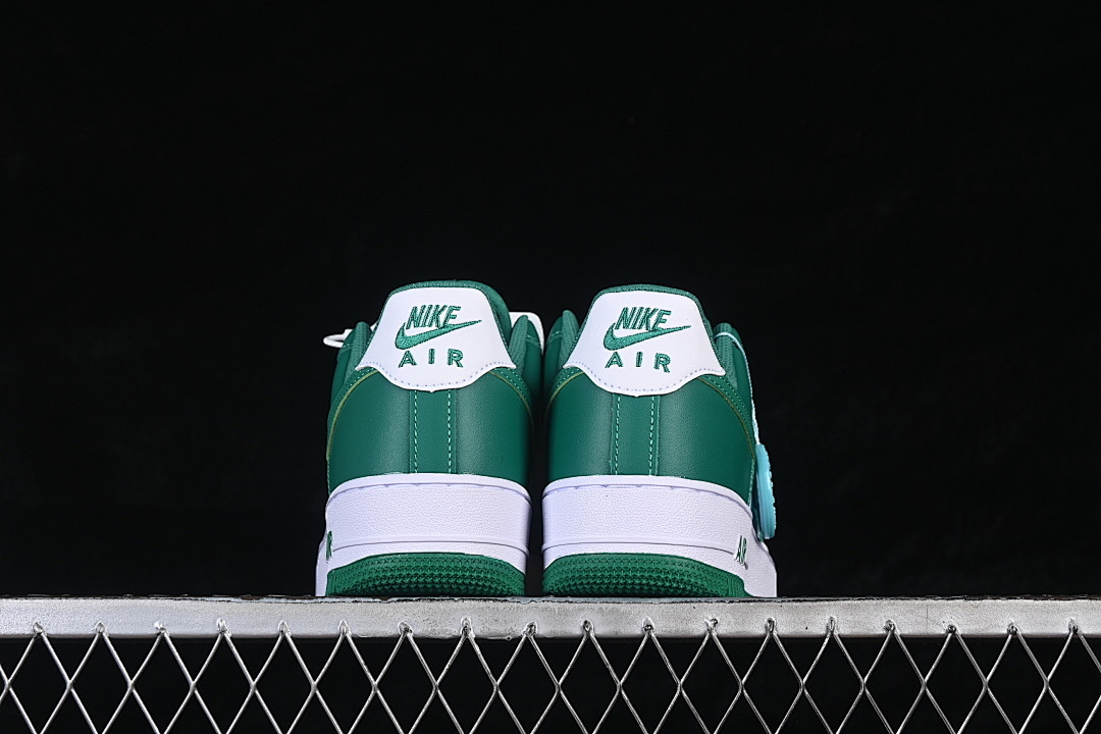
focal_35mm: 75
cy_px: 367
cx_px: 550
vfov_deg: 18.2
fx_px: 2294
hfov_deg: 27.0
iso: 160
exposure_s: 1/80
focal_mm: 50
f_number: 8
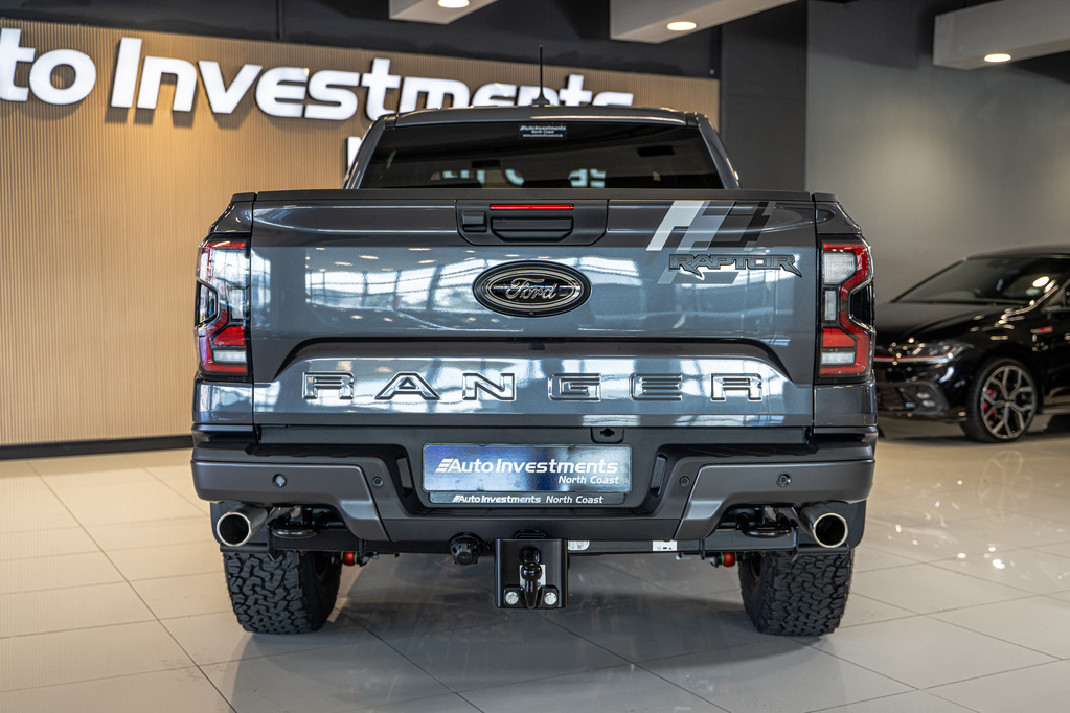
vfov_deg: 31.9
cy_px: 356
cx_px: 535
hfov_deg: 46.4
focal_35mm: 42
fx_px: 1248
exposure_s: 1/125
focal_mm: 42
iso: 500
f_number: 3.5
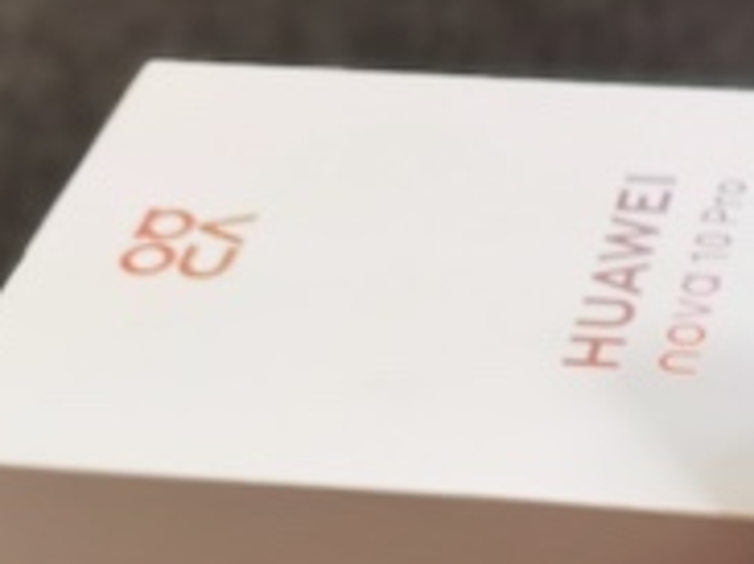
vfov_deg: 14.5
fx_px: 2090
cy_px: 801
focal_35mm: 96
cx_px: 818
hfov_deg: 19.6
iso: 64
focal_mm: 6.71
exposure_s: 1/100
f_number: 4
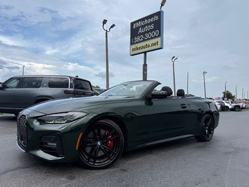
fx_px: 173
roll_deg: -2.5
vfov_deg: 56.8
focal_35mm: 24
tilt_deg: +2.7
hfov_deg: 71.6
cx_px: 124
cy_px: 94
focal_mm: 6.76
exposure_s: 1/4405
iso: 80
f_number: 1.78
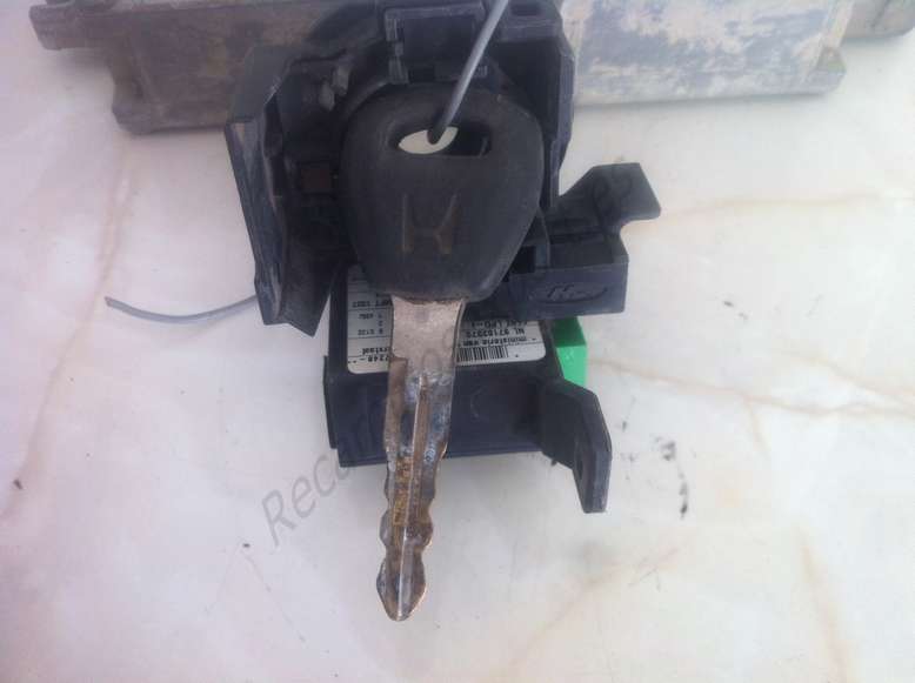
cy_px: 342
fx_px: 924
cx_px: 458
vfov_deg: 40.6
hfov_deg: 52.7
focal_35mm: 35
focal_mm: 3.85
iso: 80
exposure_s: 1/33
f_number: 2.8
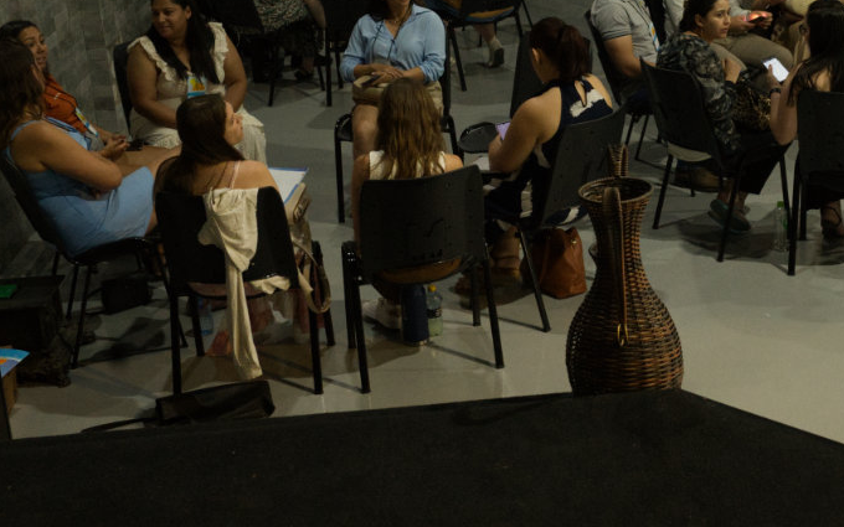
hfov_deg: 31.4
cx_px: 701
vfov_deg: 20.4
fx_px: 1449
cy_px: 111
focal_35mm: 63
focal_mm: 35
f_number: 5.6
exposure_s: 1/80
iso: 8000
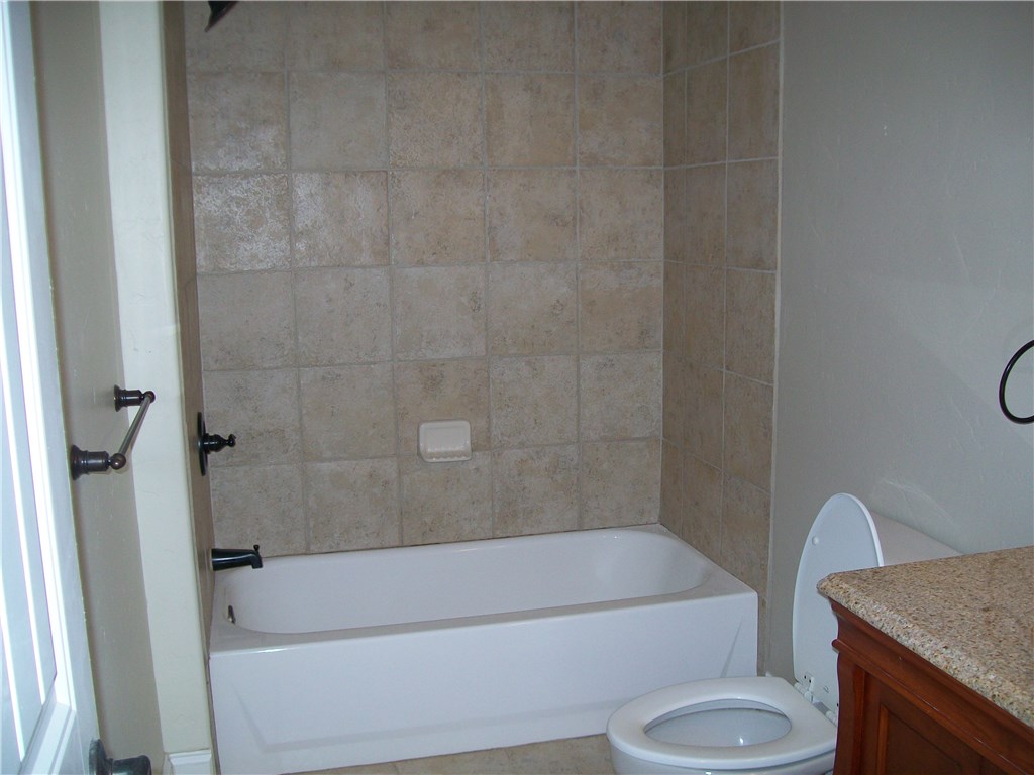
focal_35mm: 34
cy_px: 388
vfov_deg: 41.8
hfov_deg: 54.0
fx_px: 1016
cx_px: 517
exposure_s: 1/60
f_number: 2.7
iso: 64
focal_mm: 6.1
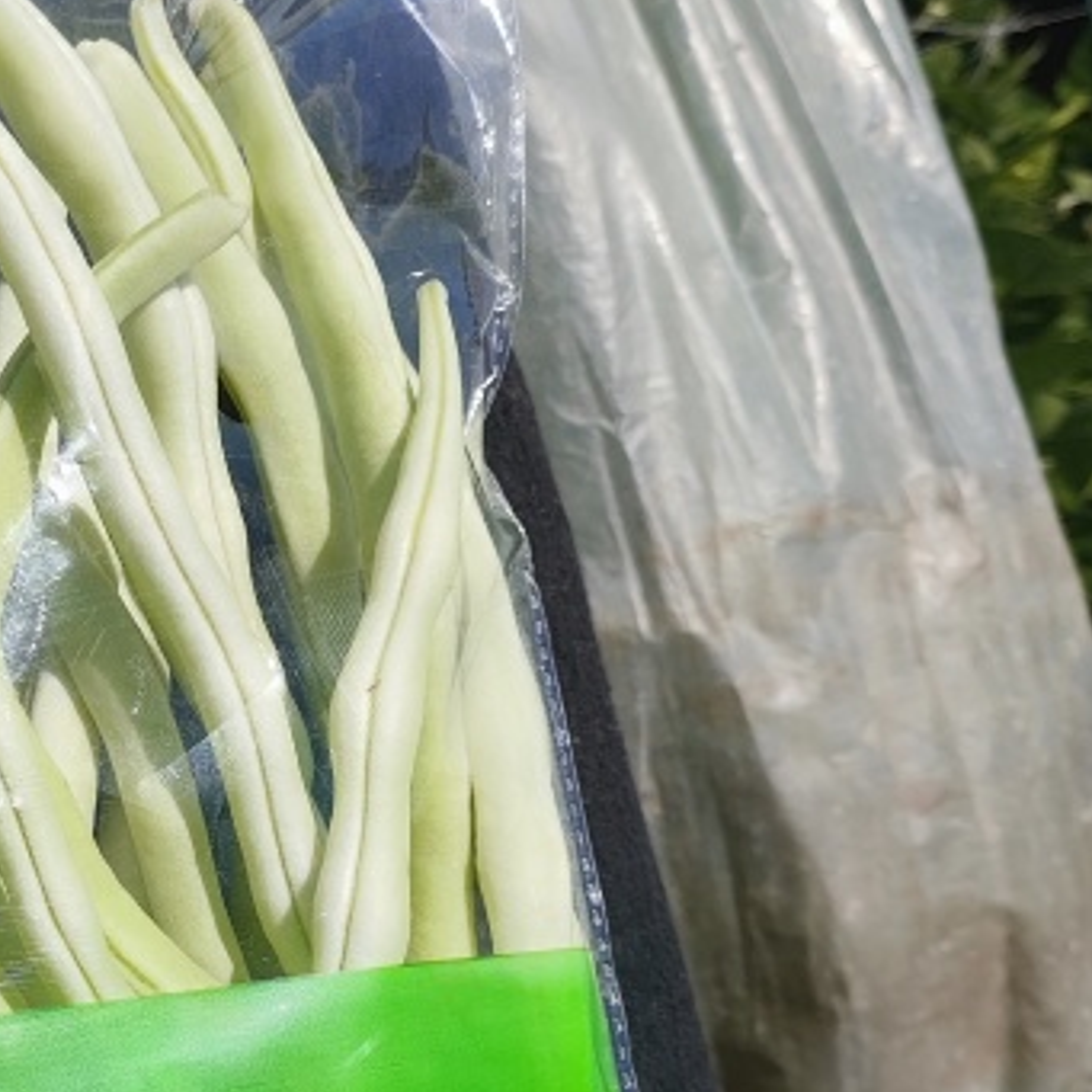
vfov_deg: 24.9
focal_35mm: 69
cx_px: -80
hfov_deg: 23.6
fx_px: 2463
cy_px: 709
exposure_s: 1/2456
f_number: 1.79
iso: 50
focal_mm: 4.71
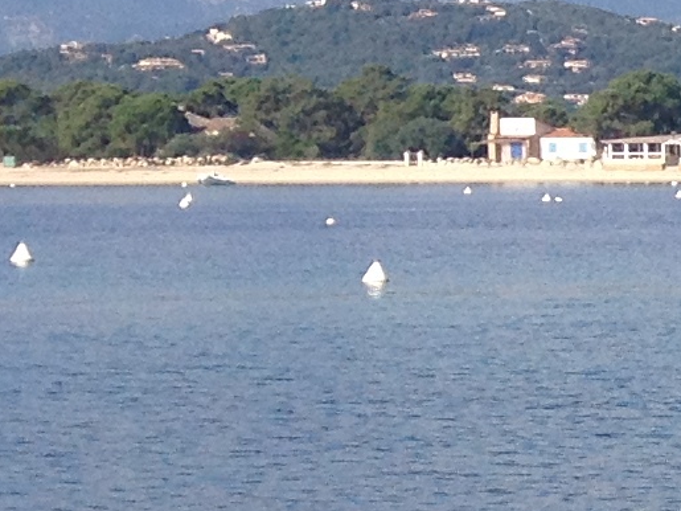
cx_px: 2068
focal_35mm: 222
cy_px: 401
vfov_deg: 6.7
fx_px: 4366
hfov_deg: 7.7
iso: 64
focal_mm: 4.28
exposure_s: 1/1577
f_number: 2.4
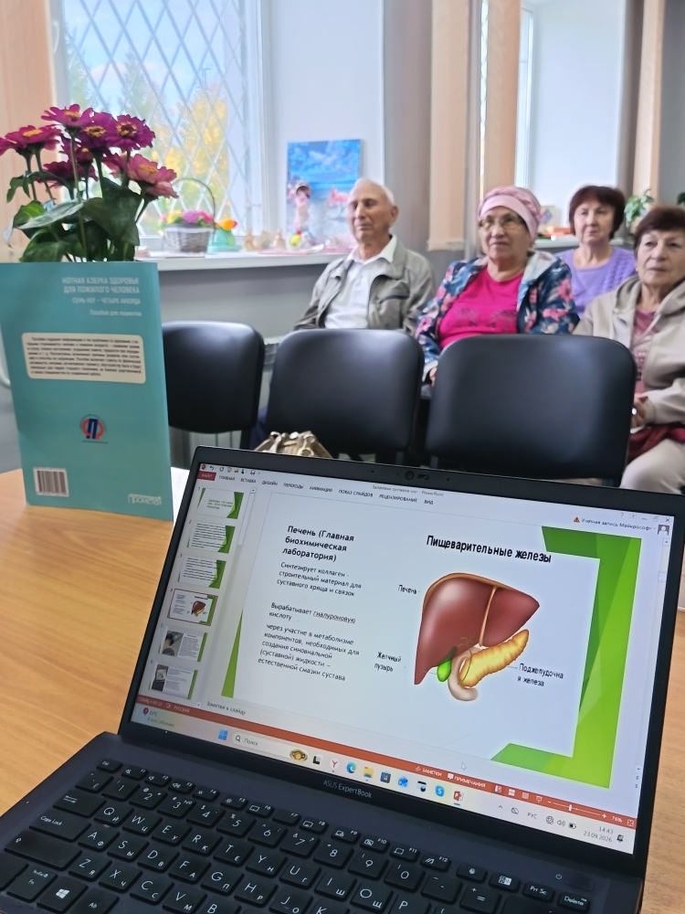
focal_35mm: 34
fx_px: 897
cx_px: 342
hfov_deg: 41.8
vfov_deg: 54.0
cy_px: 457
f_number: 1.75
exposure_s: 1/50
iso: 404
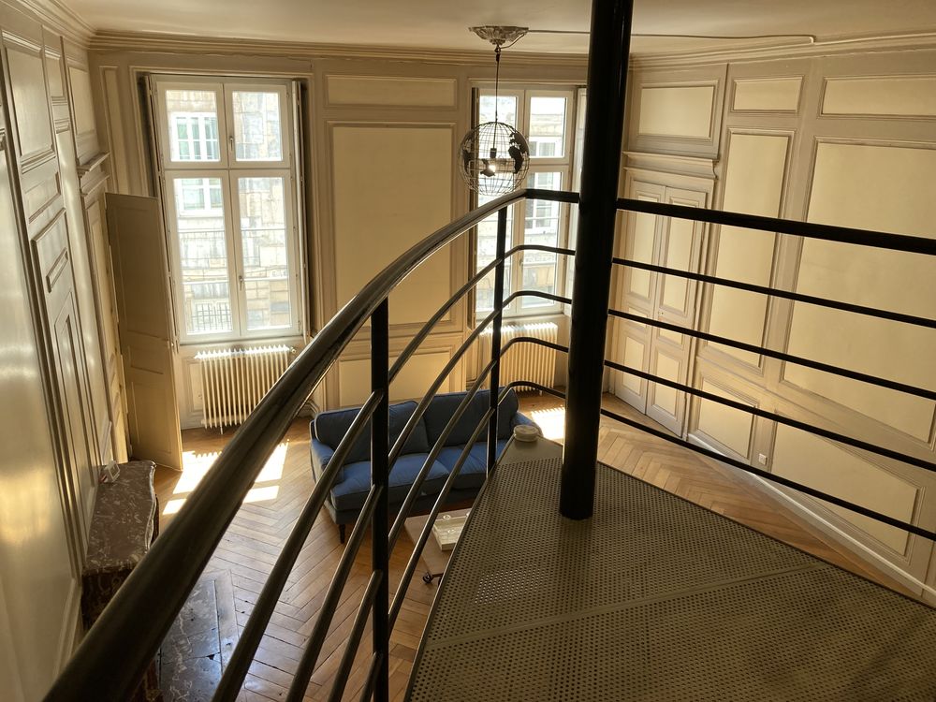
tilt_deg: -16.8
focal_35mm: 28
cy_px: 351
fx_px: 757
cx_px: 468
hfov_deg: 63.4
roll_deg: -2.4
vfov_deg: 49.7
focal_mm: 3.99
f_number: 1.8
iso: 64
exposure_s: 1/121
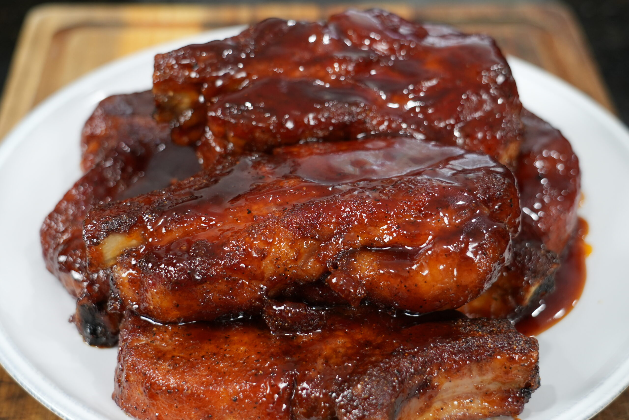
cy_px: 210
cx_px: 314
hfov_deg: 31.4
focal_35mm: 64
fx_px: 1118
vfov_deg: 21.2
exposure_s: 1/125
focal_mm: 43
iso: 800
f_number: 4
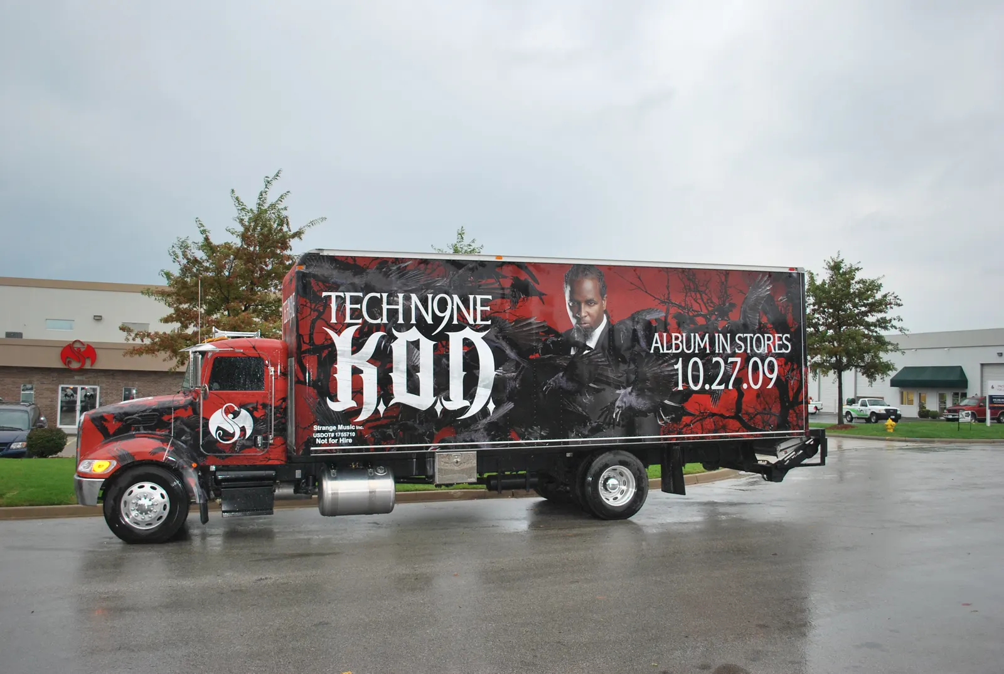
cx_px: 502
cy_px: 337
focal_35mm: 30
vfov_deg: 43.8
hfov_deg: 61.8
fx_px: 838
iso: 250
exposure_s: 1/60
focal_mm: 20
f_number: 3.8
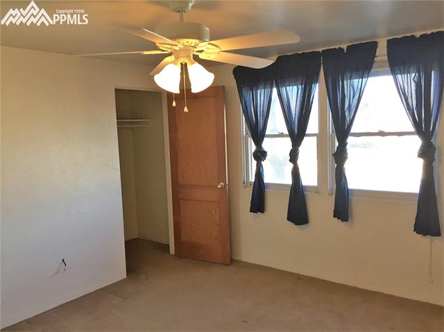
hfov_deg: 61.7
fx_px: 372
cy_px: 166
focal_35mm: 29
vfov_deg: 48.2
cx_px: 222
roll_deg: +2.1
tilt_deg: -6.3
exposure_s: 1/30
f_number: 2.2
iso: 40
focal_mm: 4.15
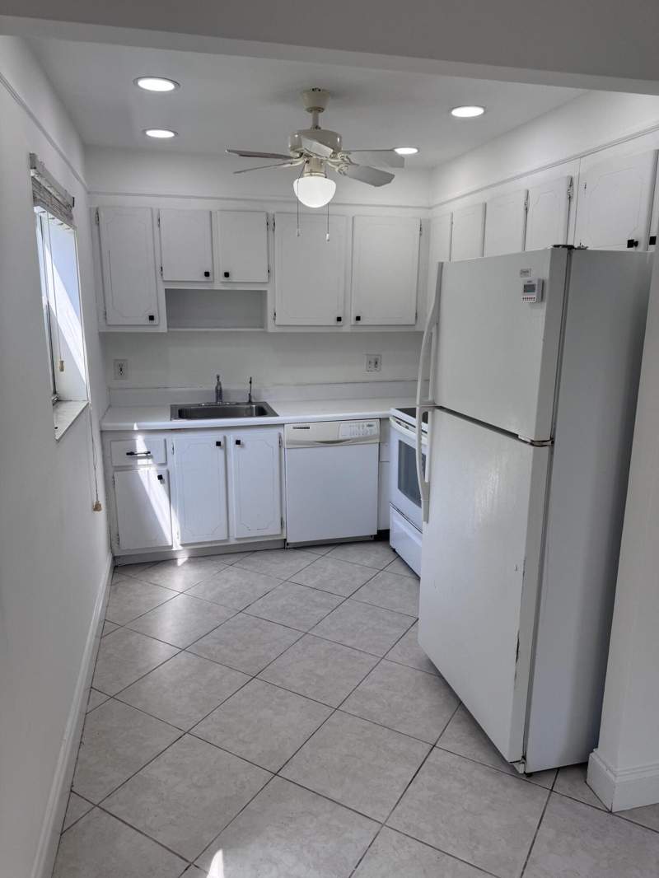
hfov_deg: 56.8
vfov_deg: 71.6
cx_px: 330
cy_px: 439
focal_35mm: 24
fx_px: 609
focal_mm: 6.76
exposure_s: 1/558
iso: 80
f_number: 1.78
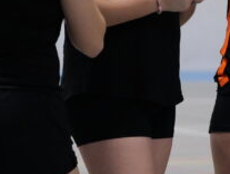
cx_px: 109
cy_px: 22
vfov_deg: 2.7
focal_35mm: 553
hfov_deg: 3.6
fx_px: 3681
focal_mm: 56
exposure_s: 1/500
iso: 800
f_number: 1.4
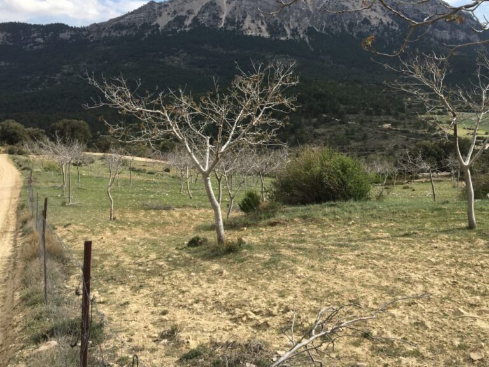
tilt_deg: -3.0
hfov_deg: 61.7
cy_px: 184
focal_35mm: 29
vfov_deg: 48.2
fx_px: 410
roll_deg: -1.2
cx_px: 244
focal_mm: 4.15
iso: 25
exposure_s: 1/1040
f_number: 2.2
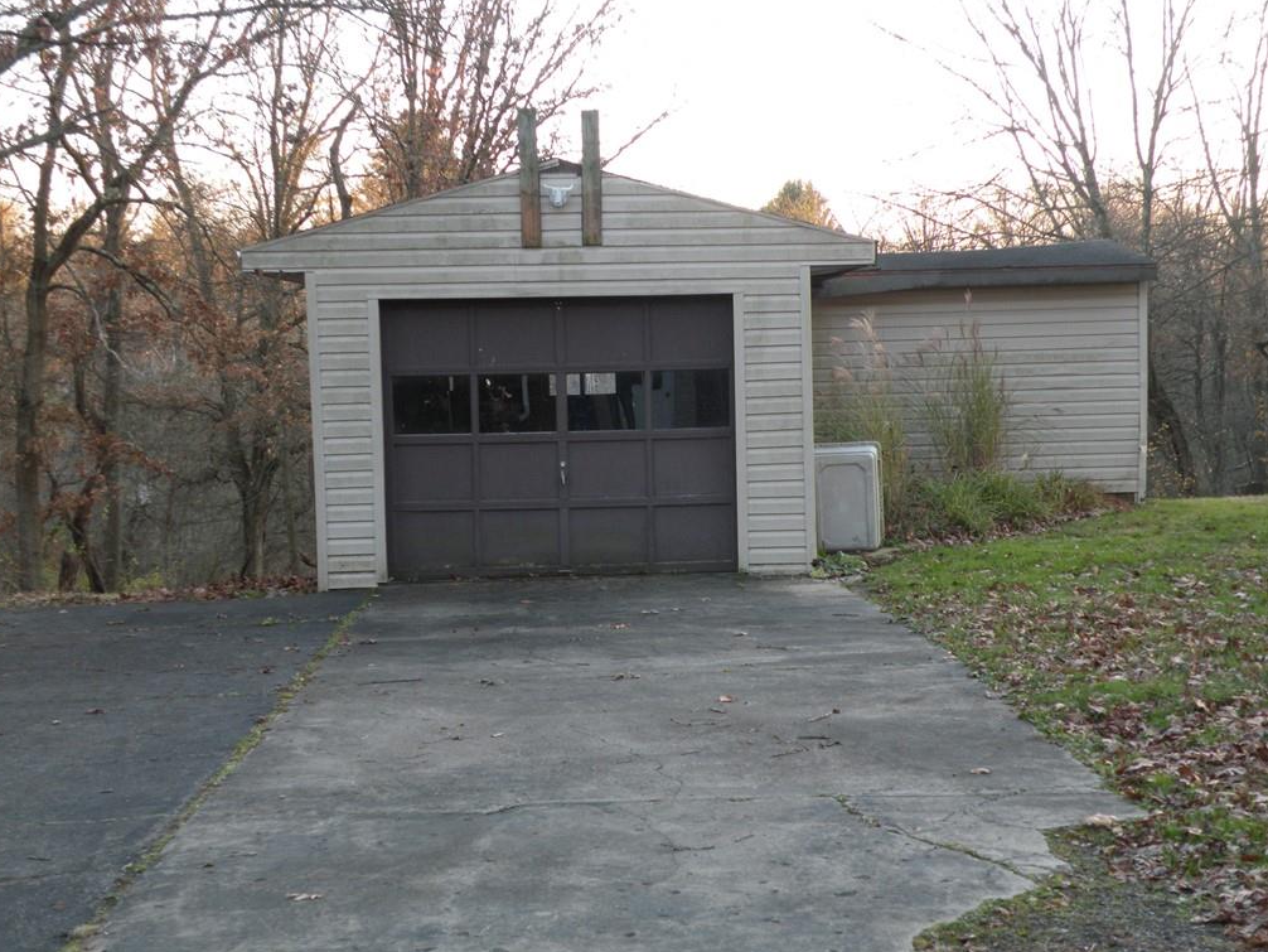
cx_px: 630
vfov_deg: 25.7
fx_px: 2088
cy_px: 472
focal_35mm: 57
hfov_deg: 33.8
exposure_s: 1/59.8
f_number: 3.5
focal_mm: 9.8
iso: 153
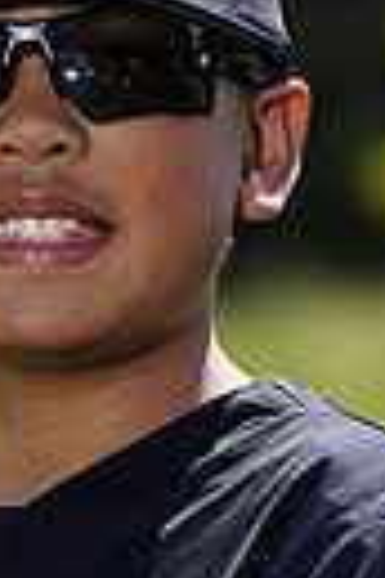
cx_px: 29
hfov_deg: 1.5
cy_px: 677
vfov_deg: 2.3
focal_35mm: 900
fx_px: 14436
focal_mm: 200
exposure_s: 1/250
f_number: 6.3
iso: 100
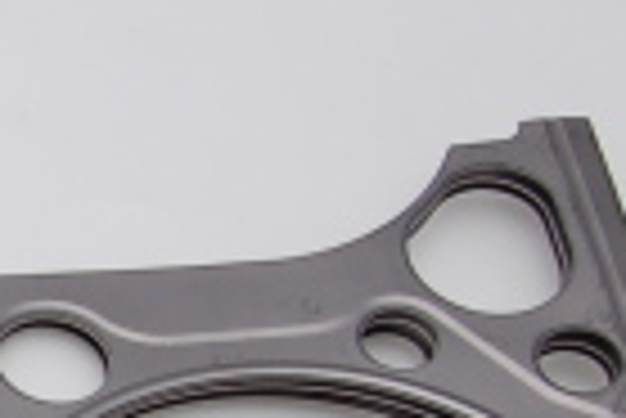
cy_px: 508
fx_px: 3444
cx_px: -824
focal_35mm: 198
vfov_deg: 6.9
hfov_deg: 9.4
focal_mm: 23
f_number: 11
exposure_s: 1/125
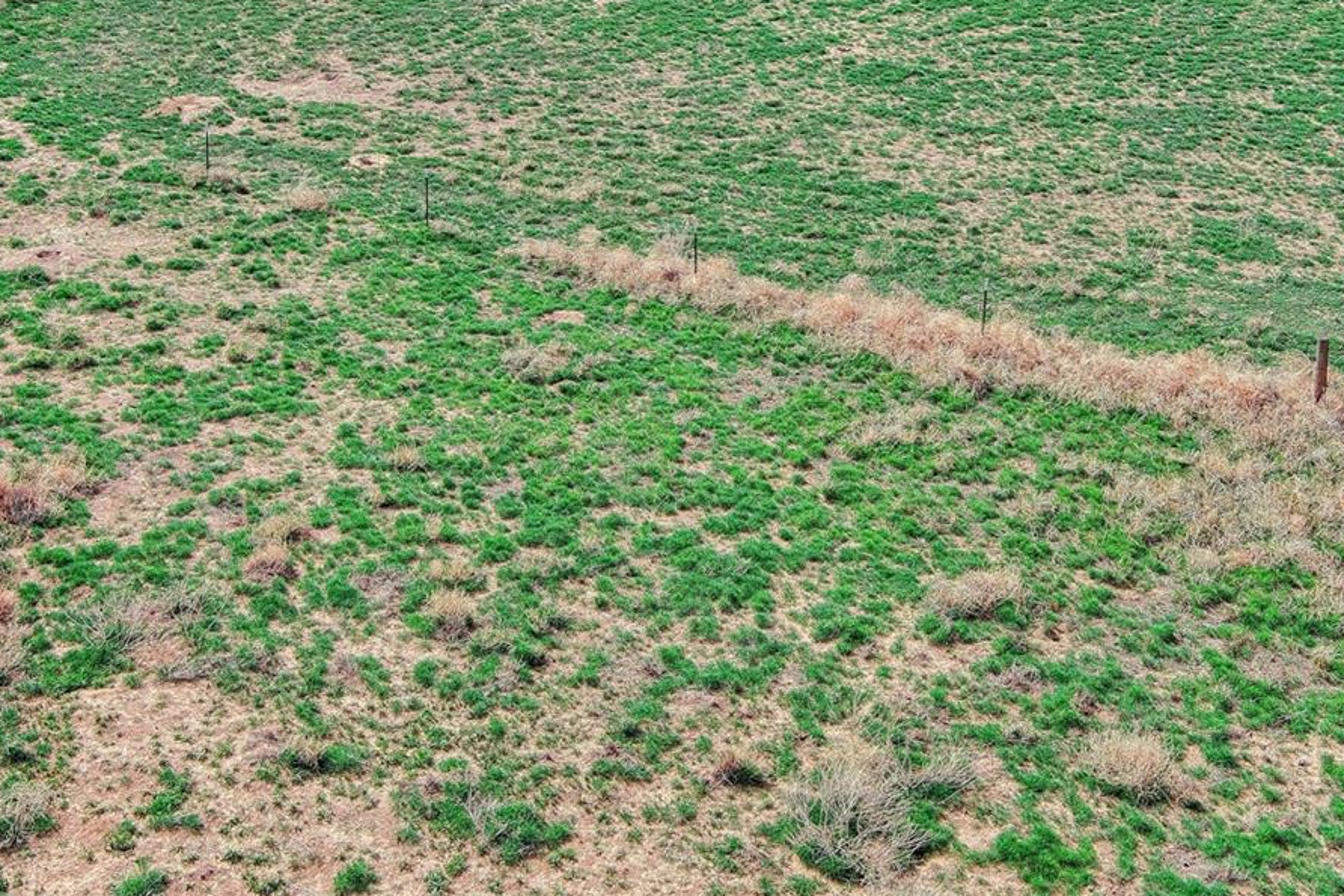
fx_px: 1942
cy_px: 116
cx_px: 664
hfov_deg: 38.2
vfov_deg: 25.3
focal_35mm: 52
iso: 101
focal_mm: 10.6
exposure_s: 1/1587
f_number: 2.8
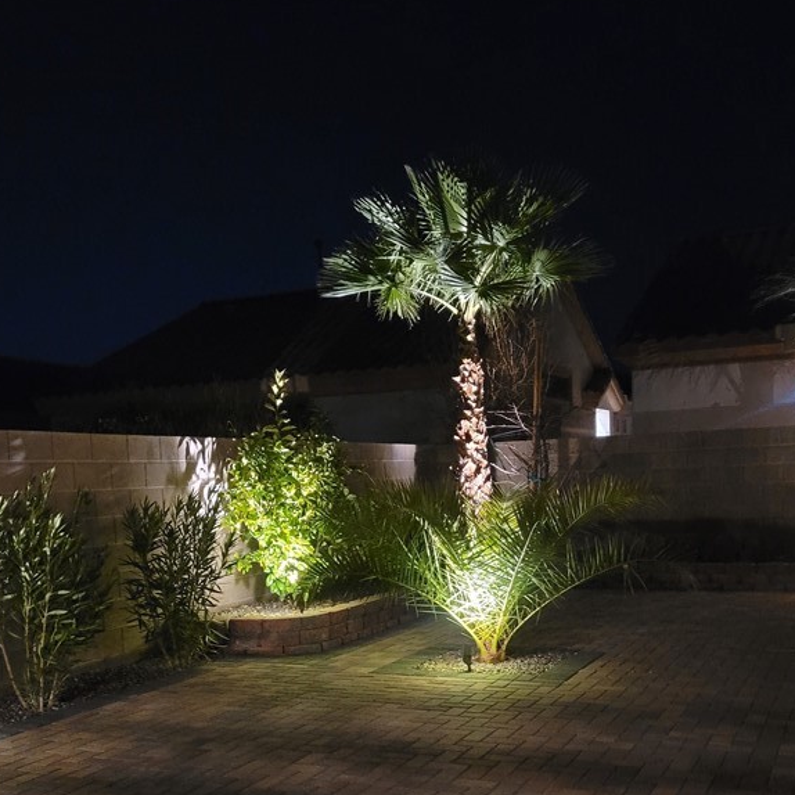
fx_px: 1065
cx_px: 337
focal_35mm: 41
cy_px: 578
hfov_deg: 40.8
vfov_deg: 40.0
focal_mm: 5.4
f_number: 1.8
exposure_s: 1/12
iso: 1250
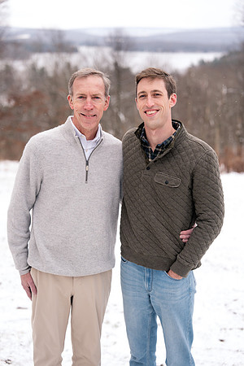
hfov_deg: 19.5
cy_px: 183
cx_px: 122
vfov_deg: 28.8
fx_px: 712
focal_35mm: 70
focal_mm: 70
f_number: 3.2
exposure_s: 1/250
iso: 400
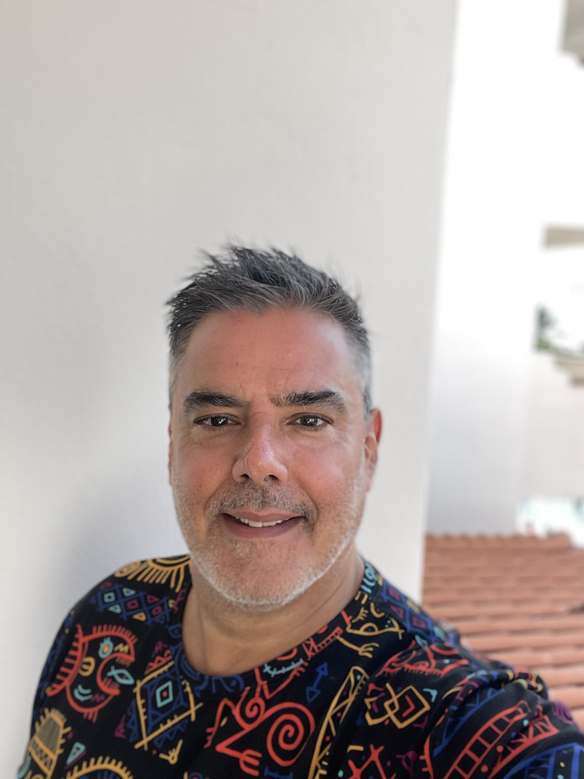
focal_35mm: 30
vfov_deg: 60.0
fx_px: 675
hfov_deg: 46.8
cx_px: 292
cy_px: 390
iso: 32
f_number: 2.2
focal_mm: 2.71
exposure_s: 1/400
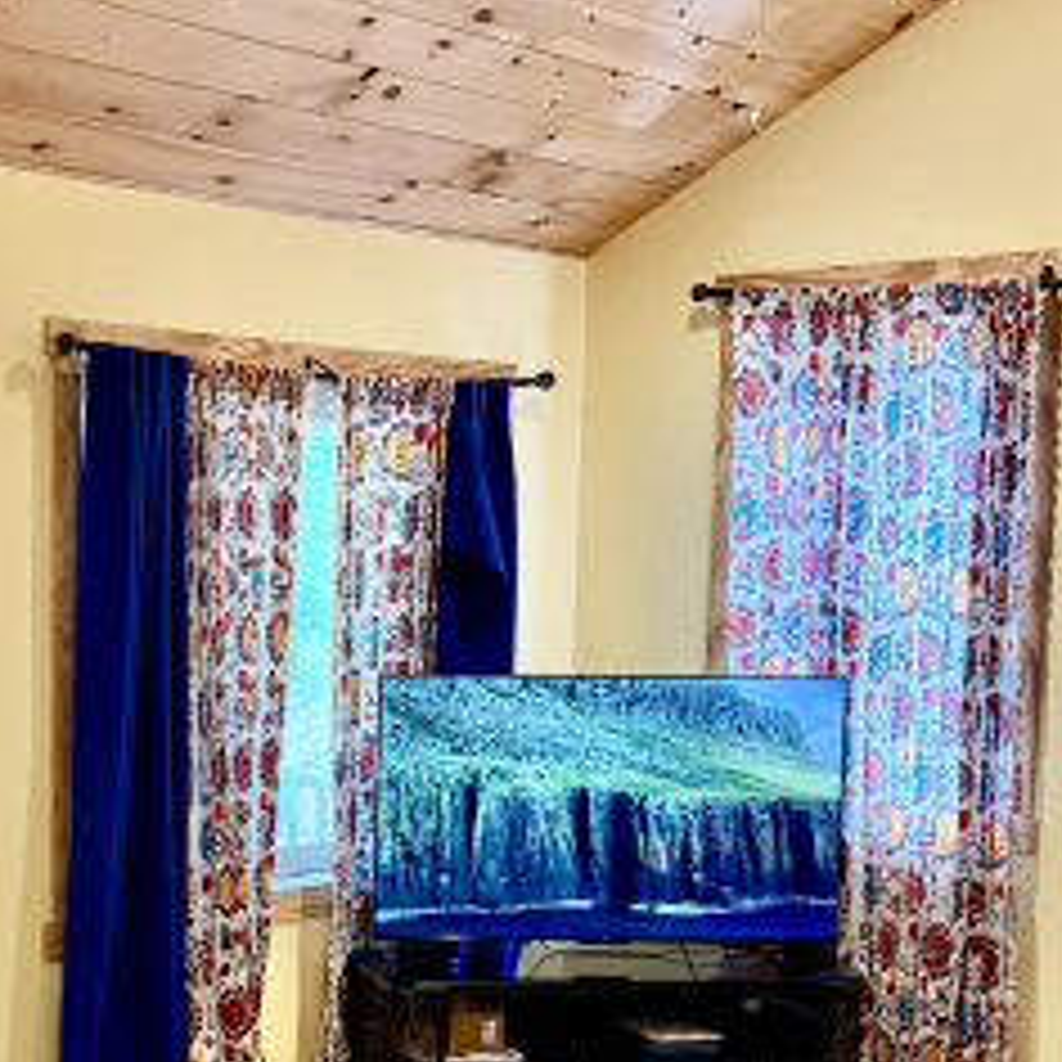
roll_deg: -0.6
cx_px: 196
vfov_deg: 26.1
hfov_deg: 26.0
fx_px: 2256
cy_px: 832
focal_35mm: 65
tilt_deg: -6.2
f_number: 1.6
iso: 400
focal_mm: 5.96
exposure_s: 1/60
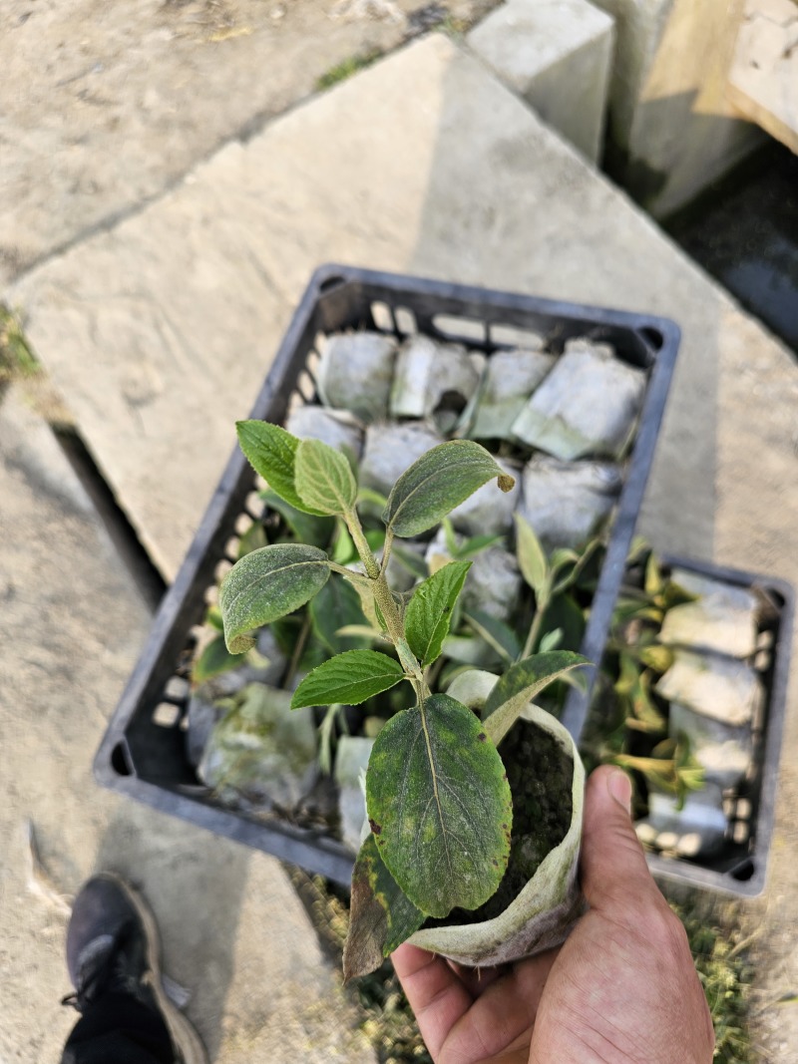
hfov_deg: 58.9
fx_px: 707
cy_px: 532
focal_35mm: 23
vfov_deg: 73.9
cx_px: 399
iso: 10
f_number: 1.7
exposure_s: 1/188
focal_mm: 6.3
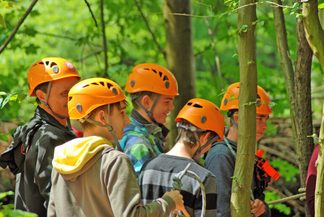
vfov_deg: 4.4
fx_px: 2838
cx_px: 162
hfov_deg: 6.5
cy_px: 108
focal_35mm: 315
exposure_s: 1/200
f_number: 5
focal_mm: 210
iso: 100
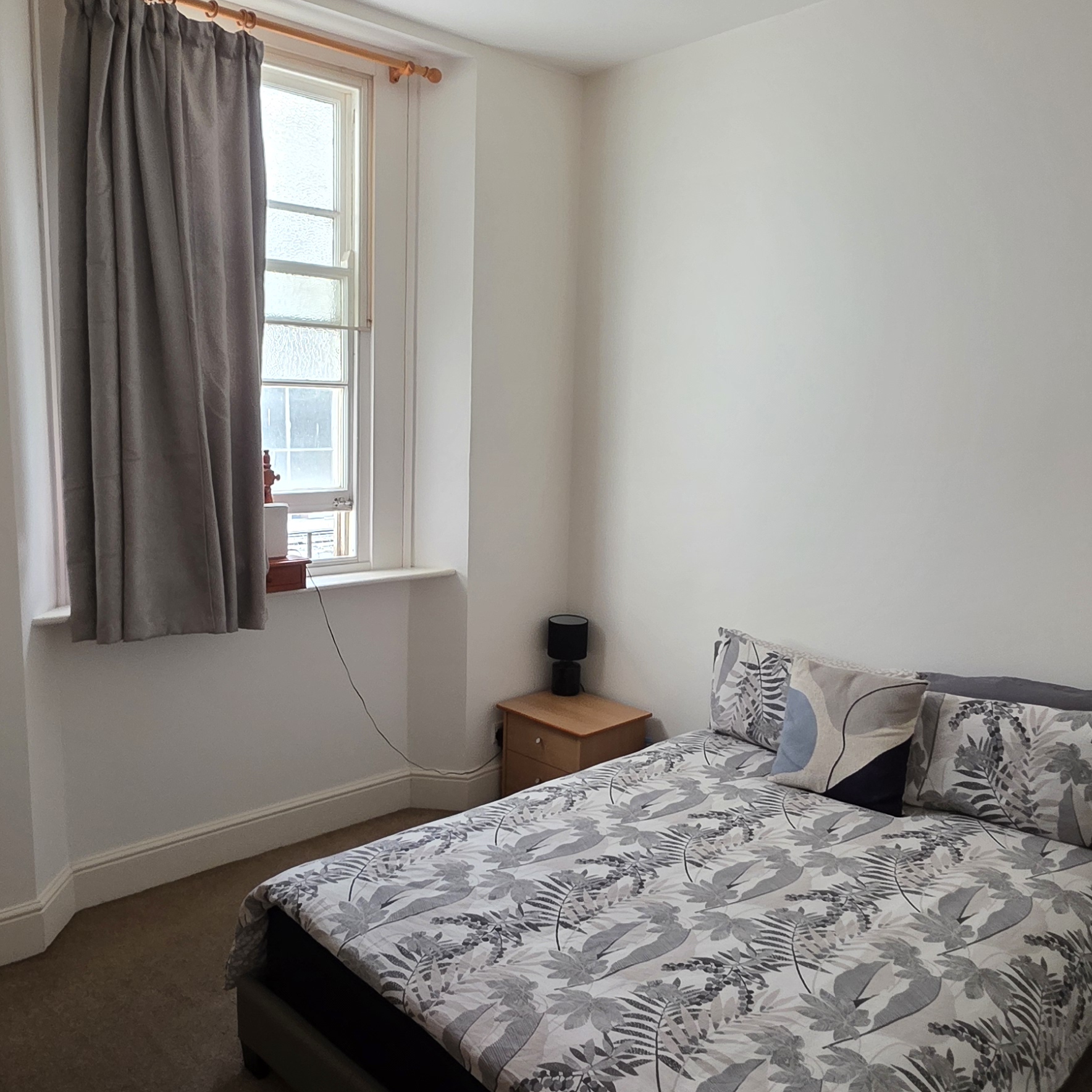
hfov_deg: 60.6
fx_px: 928
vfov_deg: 60.9
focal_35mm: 26
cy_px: 560
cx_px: 460
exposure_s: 1/50
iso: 320
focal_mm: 2.2
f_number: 1.9
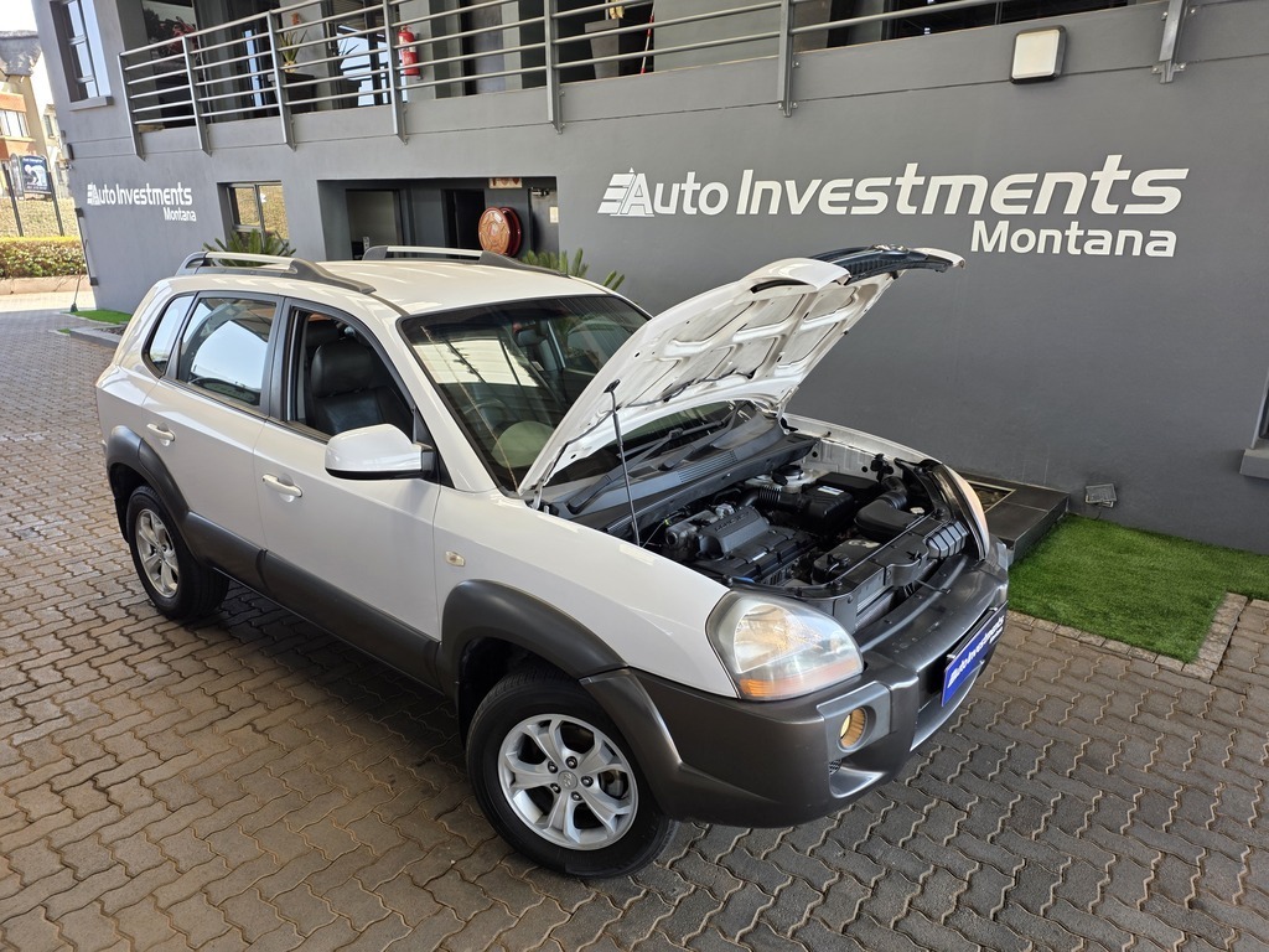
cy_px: 476
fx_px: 843
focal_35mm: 23
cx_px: 634
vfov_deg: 58.9
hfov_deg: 73.9
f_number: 1.7
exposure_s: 1/180
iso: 64
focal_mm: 6.25
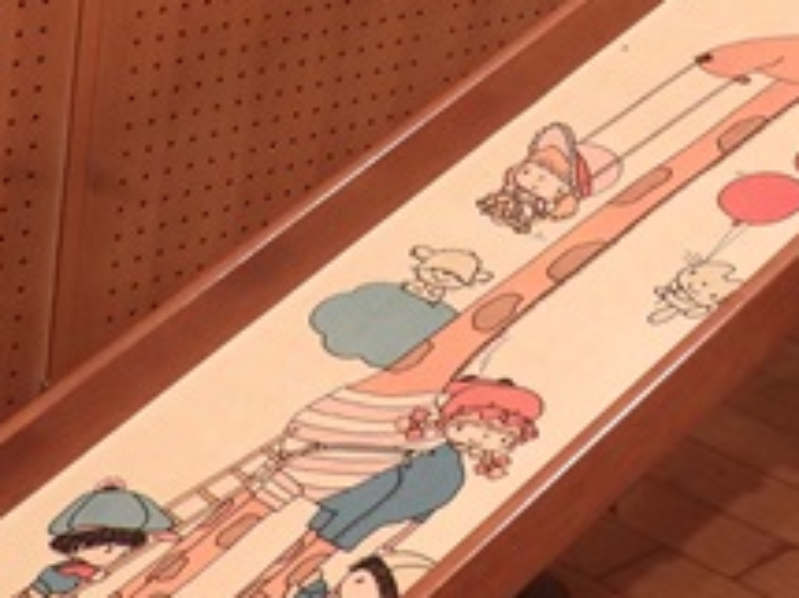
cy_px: -219
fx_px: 2745
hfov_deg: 16.4
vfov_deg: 12.0
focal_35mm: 119
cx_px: 702
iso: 360
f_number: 3.8
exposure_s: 1/30
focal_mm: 7.2
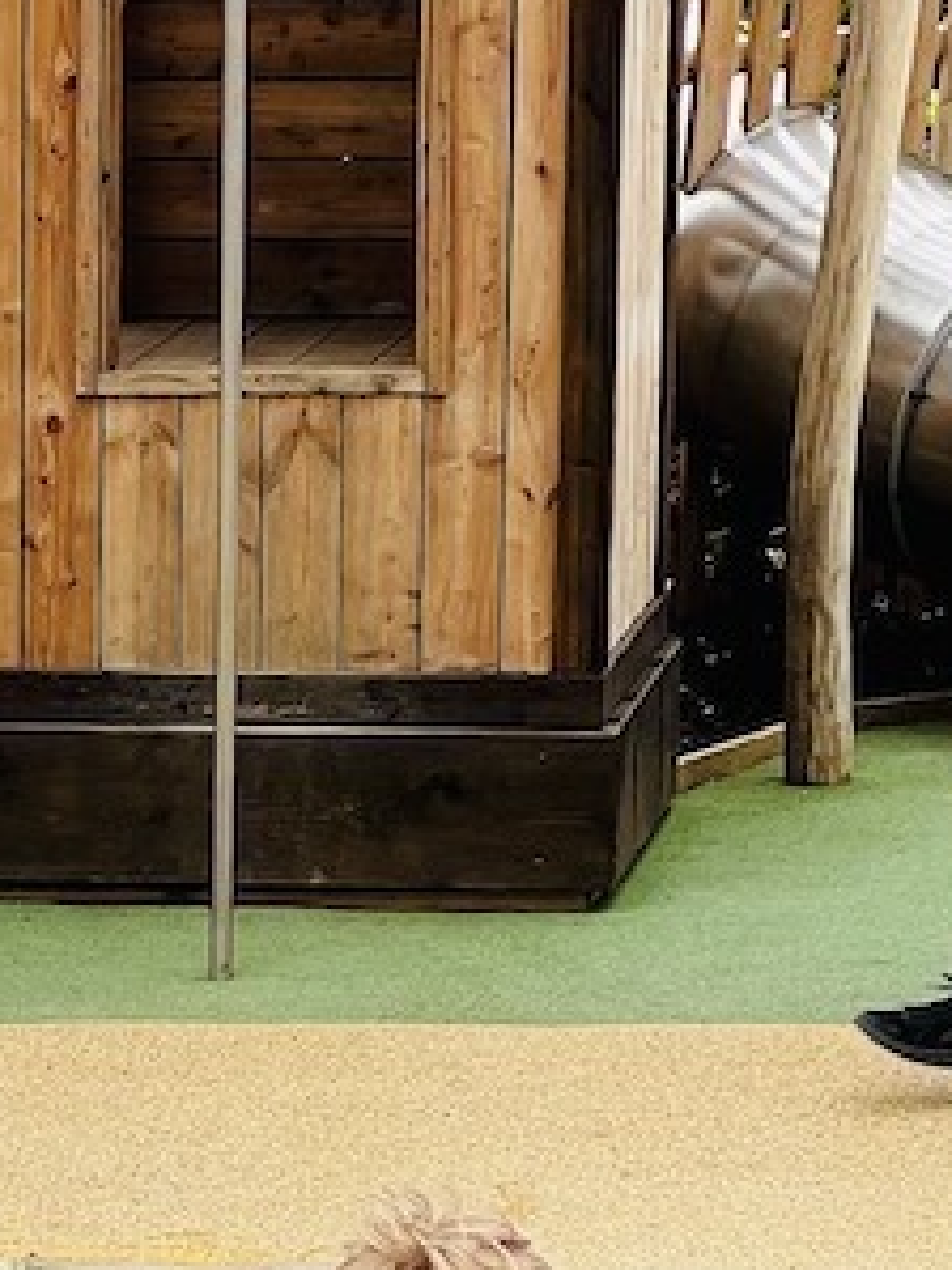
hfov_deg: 5.6
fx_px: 9688
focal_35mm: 264
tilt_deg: -15.6
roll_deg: +0.9
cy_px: 2086
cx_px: -480
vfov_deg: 7.3
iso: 32
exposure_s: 1/221
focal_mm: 9
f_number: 2.8
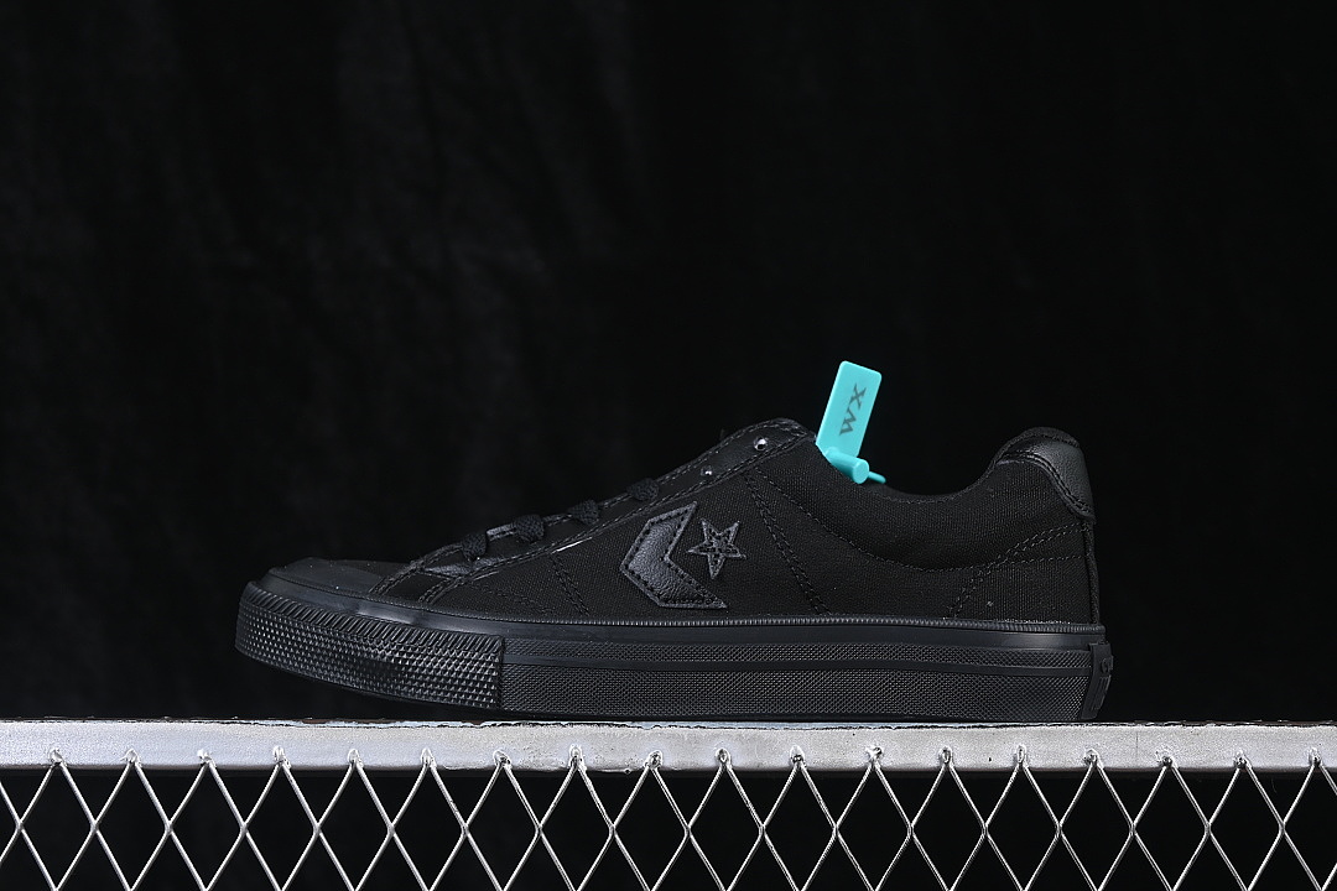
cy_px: 446
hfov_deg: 27.0
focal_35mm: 75
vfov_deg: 18.2
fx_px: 2785
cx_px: 668
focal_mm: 50
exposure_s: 1/60
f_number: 6.3
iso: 160
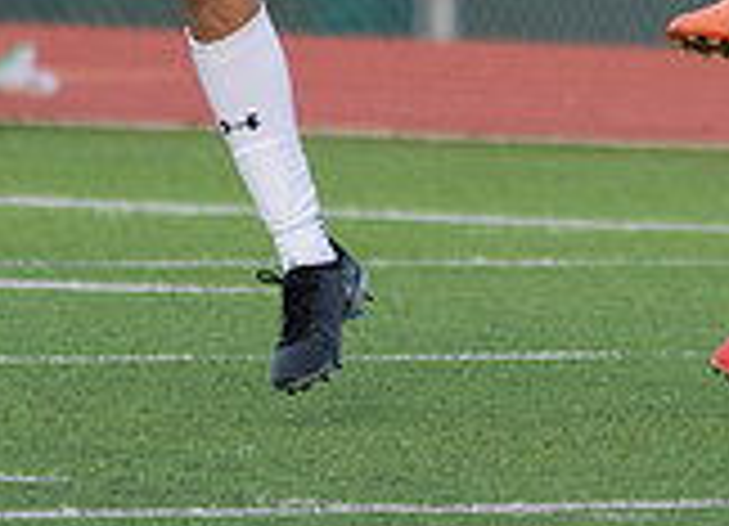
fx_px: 37034
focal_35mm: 1782
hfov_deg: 1.1
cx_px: 1358
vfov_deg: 0.8
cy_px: -190
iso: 800
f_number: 5.6
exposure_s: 1/1250
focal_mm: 400
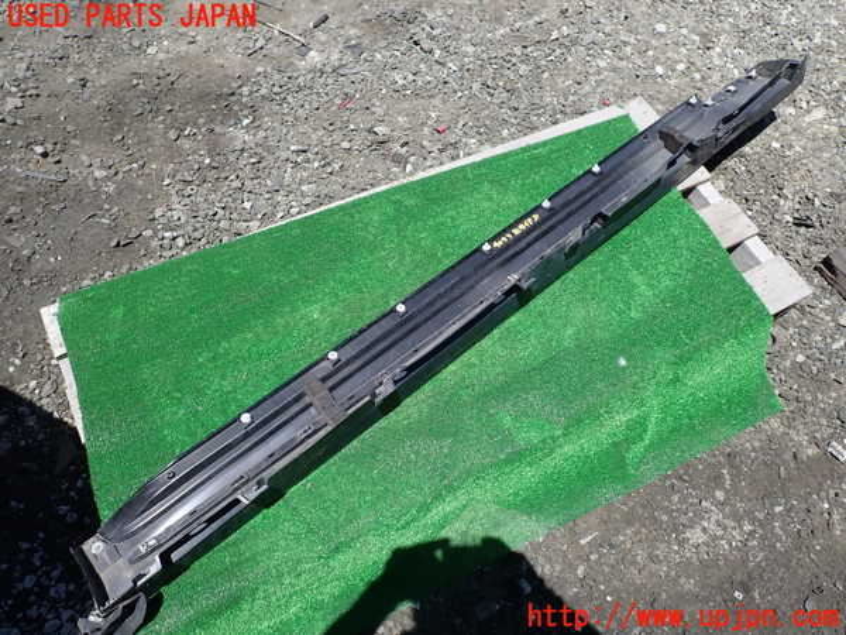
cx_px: 423
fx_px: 611
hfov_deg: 69.4
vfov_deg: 54.9
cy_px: 318
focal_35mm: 25
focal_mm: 4.5
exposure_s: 1/160
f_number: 8
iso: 100
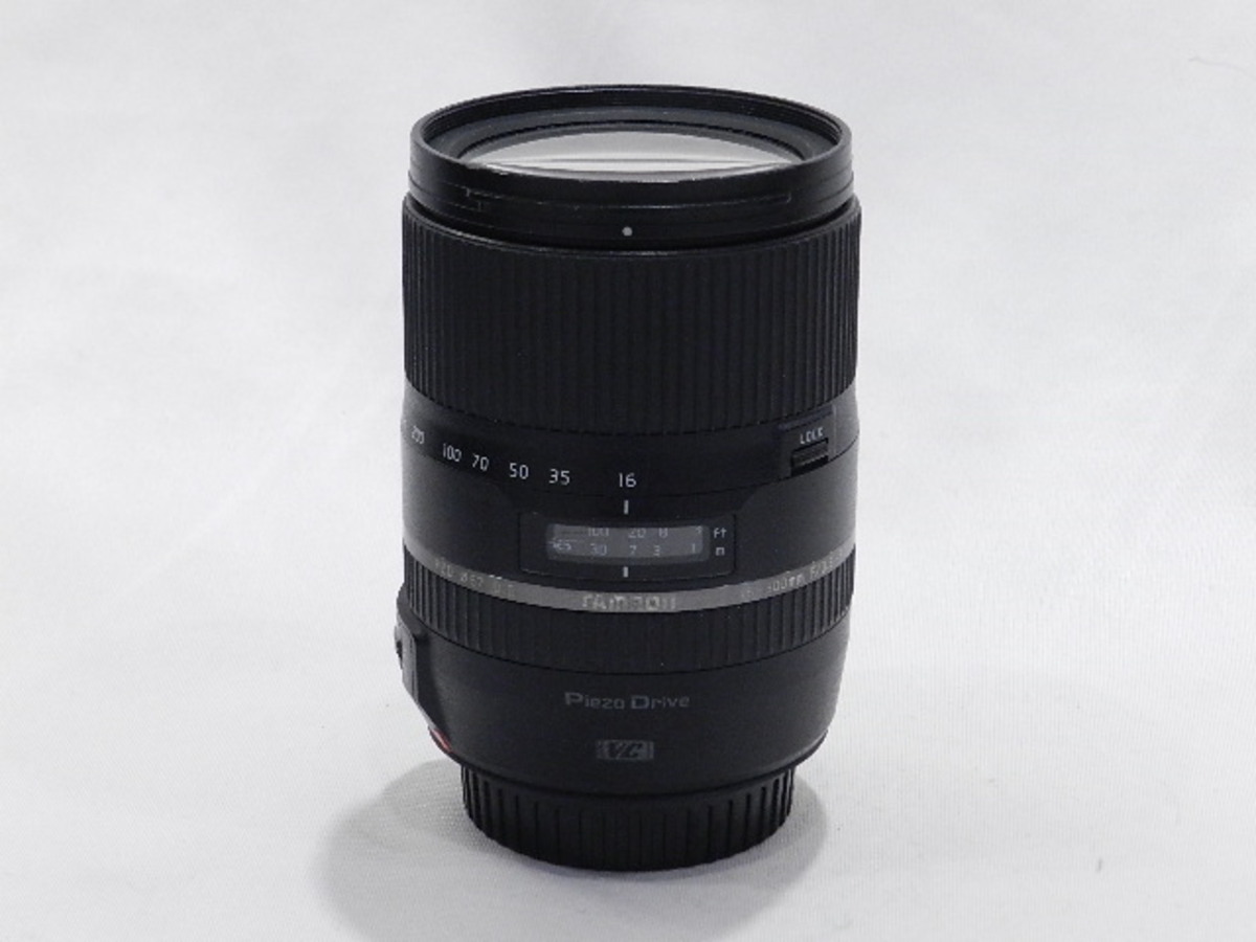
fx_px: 3048
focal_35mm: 84
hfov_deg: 23.3
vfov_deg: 17.6
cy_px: 471
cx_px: 628
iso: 800
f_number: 4.4
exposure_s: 1/60
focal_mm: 14.9
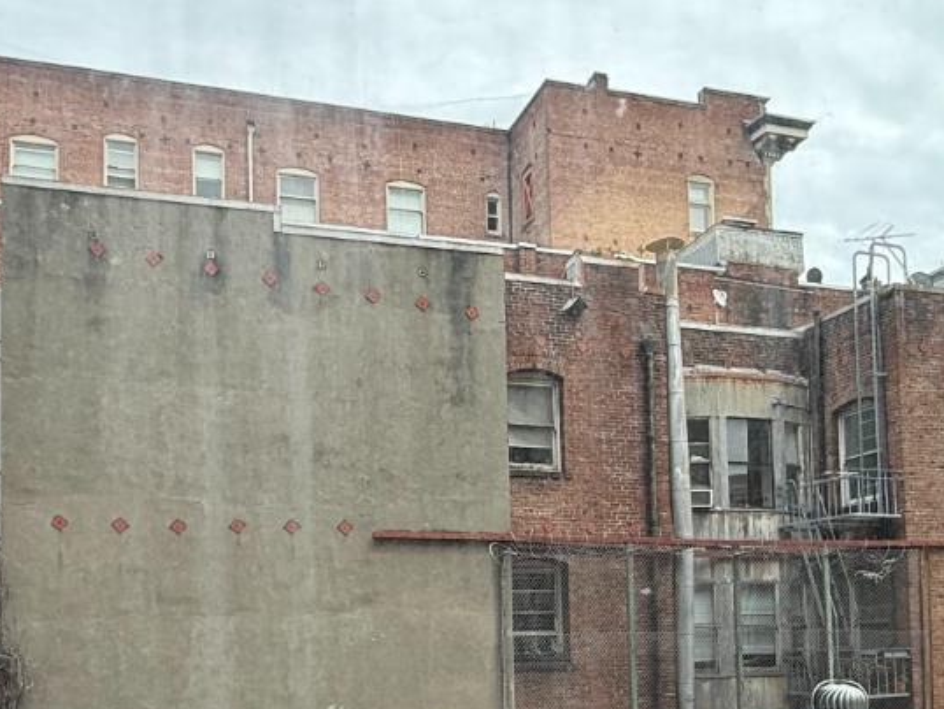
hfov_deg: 47.8
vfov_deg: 35.4
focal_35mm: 39
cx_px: 453
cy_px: 592
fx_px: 1064
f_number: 2.2
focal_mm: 2.22
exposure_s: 1/442
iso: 50
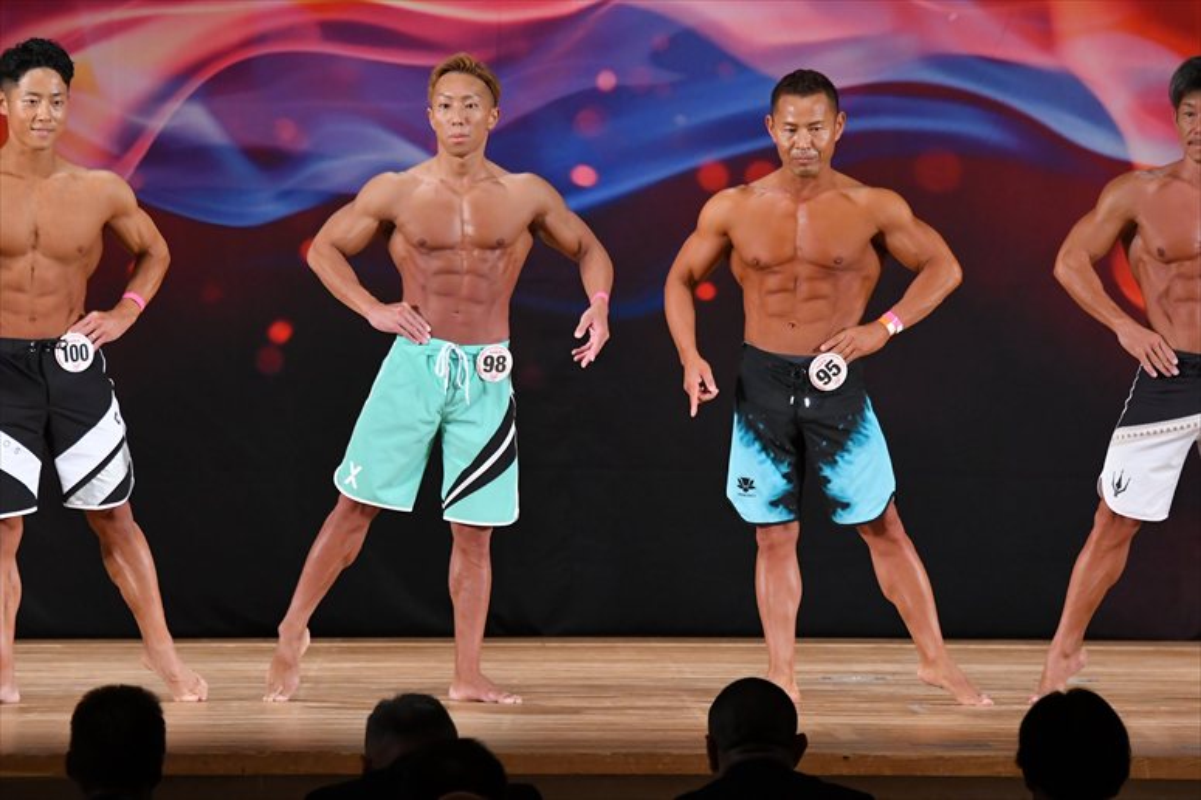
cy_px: 400
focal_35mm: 225
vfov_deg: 6.1
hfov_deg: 9.2
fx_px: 7503
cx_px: 600
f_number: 5.6
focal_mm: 150
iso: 3200
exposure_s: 1/400
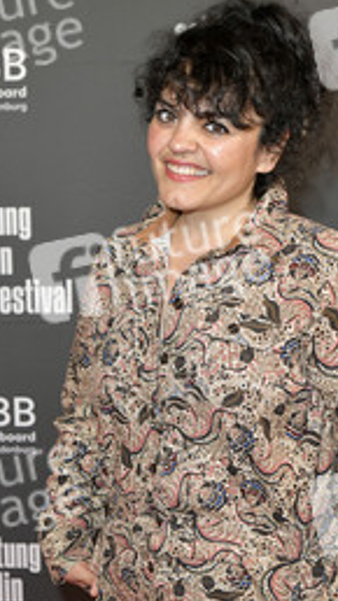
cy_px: 384
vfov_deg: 32.2
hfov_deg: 18.5
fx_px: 1036
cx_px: 217
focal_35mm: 65
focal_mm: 40
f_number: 5
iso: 2000
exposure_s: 1/250
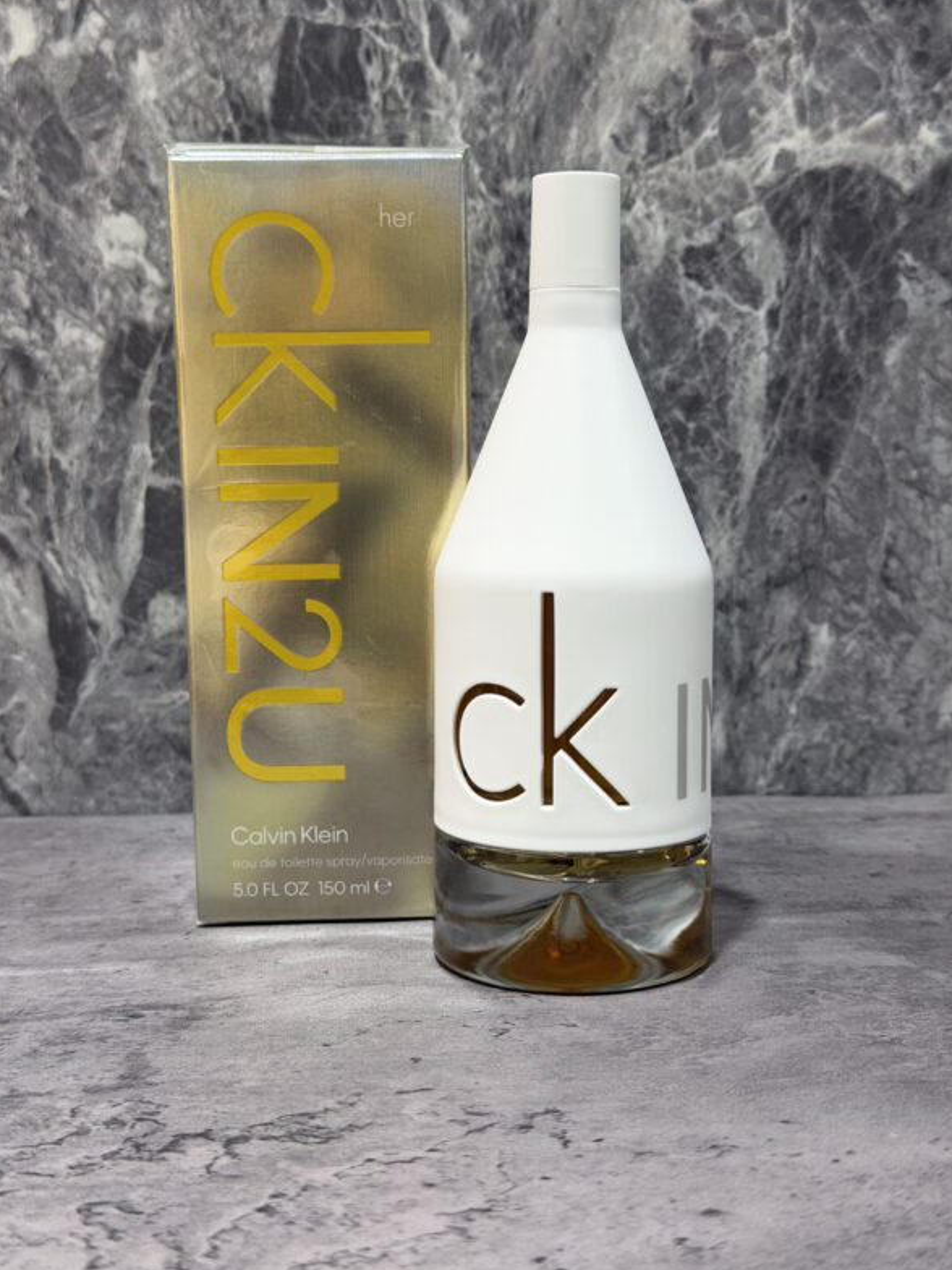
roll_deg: +0.3
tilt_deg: -6.9
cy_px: 641
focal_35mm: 49
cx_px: 470
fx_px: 1797
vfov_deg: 38.9
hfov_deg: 29.7
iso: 200
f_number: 1.78
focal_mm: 6.76
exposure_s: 1/40
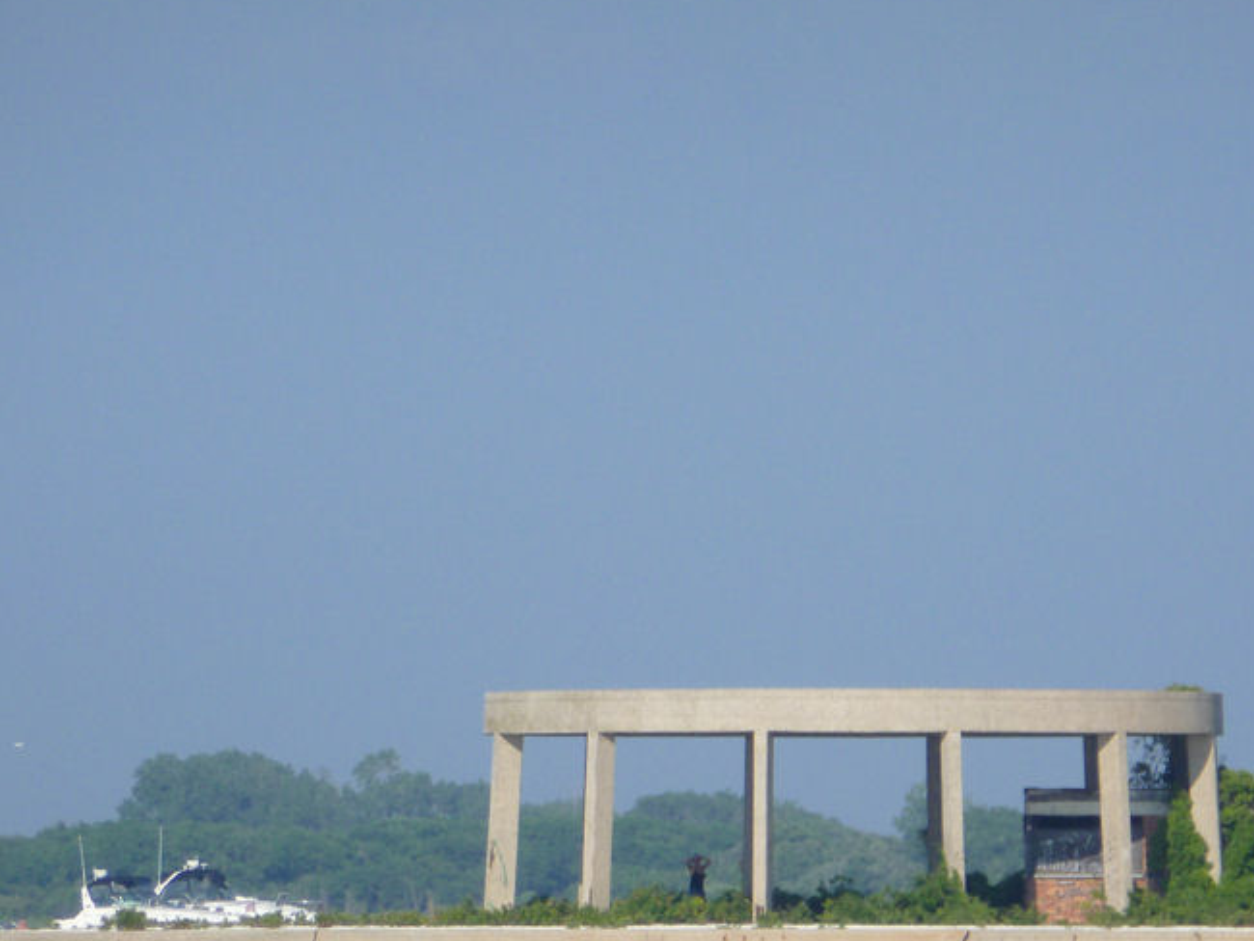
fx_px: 23121
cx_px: 602
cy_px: 596
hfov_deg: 3.1
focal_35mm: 638
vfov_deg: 2.3
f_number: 5.9
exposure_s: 1/400
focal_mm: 68.8
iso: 100
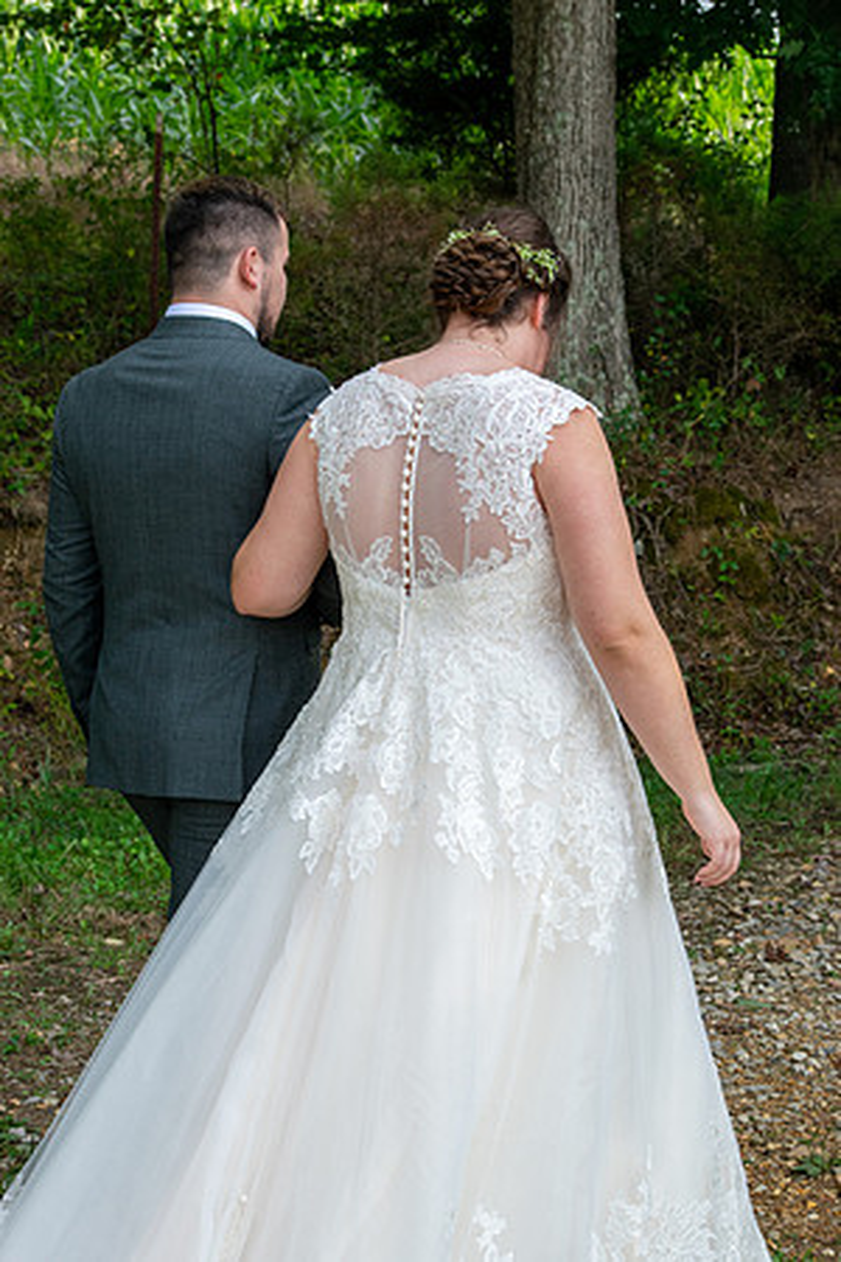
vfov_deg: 24.6
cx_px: 420
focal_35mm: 82
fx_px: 2891
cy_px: 631
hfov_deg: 16.6
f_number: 9
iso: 200
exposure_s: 1/320
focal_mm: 55
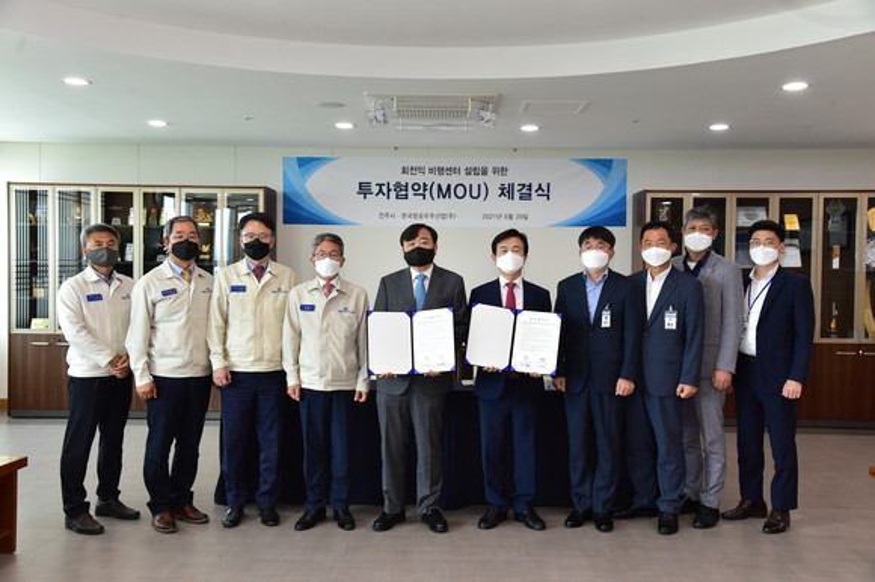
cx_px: 438
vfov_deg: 37.8
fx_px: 850
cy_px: 291
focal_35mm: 35
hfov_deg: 54.5
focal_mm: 35
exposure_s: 1/250
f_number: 6.3
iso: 4000
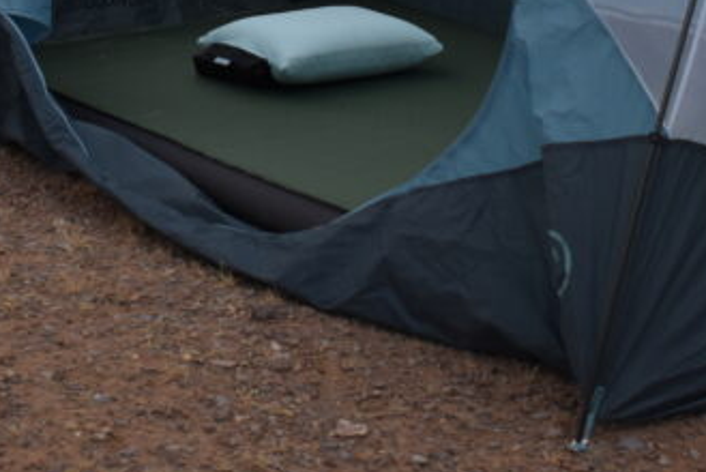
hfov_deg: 17.5
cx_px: 182
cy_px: -222
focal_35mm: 117
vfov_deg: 11.3
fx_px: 2288
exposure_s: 1/250
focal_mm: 25
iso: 400
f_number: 4
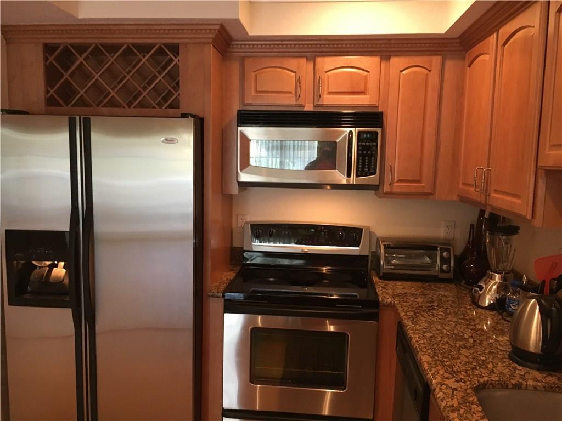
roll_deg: -0.5
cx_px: 281
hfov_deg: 61.7
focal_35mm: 29
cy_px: 210
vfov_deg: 48.2
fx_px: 471
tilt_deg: -5.8
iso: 200
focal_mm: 4.15
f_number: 2.2
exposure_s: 1/30
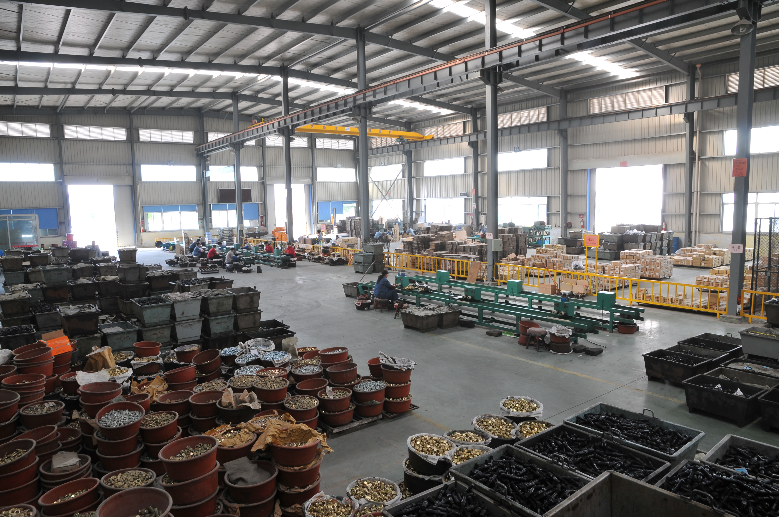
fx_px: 519
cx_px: 390
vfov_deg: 53.0
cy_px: 258
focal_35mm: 24
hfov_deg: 73.8
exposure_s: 1/4
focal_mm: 16
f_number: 13
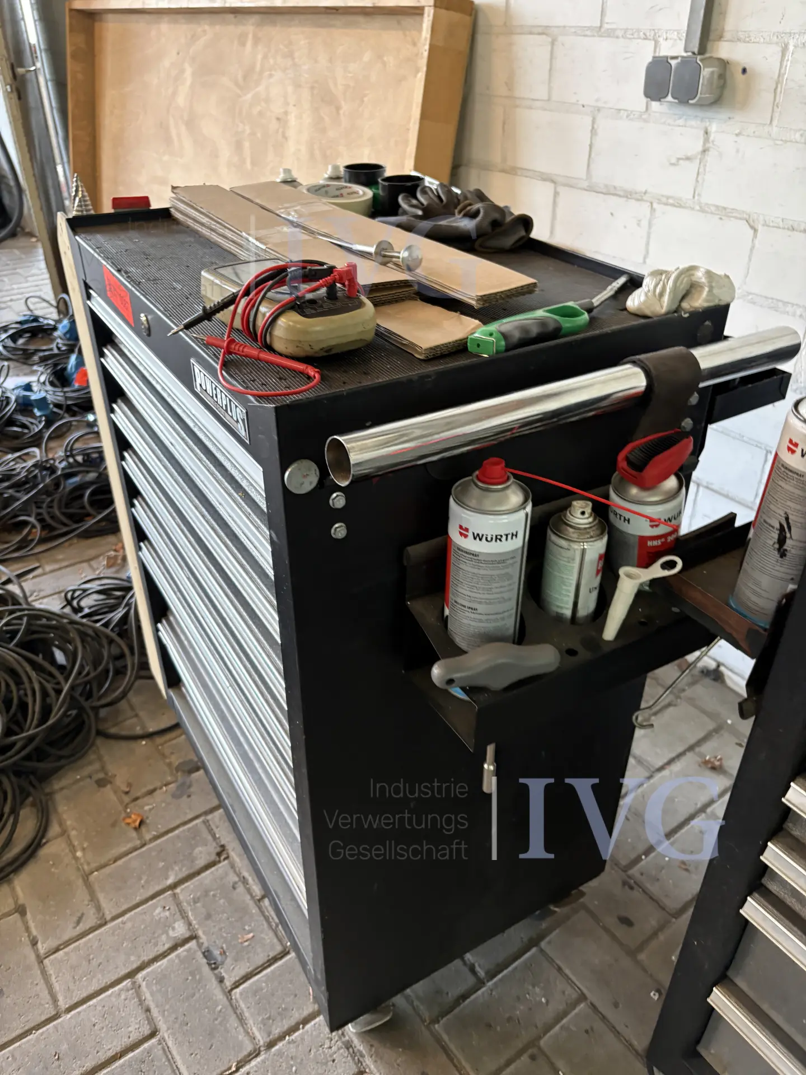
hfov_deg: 53.1
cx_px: 403
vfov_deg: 67.3
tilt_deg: -28.7
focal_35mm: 26
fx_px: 807
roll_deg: +1.4
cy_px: 538
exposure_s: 1/50
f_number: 1.6
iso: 200
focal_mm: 5.96
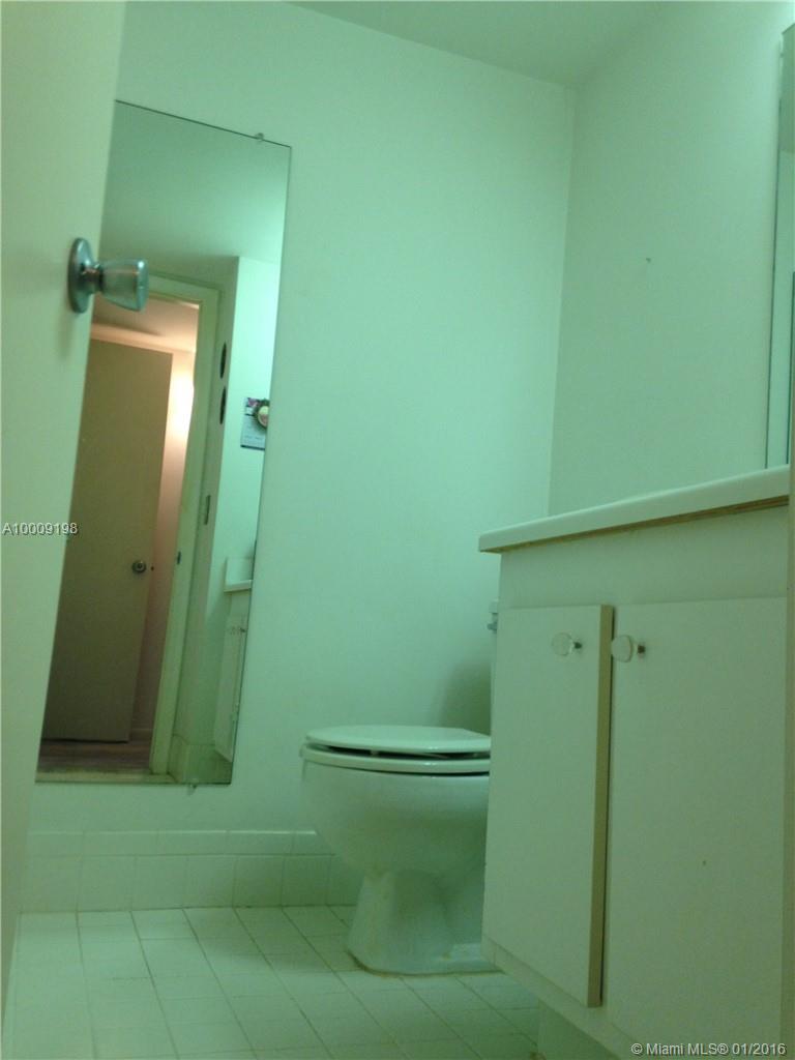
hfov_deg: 42.9
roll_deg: -2.4
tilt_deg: +6.9
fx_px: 1011
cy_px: 530
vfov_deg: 55.4
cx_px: 398
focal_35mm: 33
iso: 100
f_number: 2.4
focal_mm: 4.12
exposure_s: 1/20
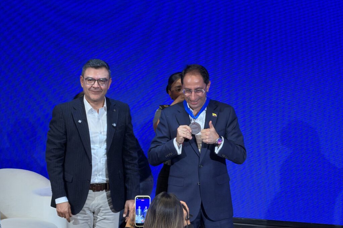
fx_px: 1991
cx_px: 172
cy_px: 126
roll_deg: +0.1
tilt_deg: -9.6
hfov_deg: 9.8
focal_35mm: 209
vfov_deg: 6.6
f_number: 2.8
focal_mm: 16.89
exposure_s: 1/60
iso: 500
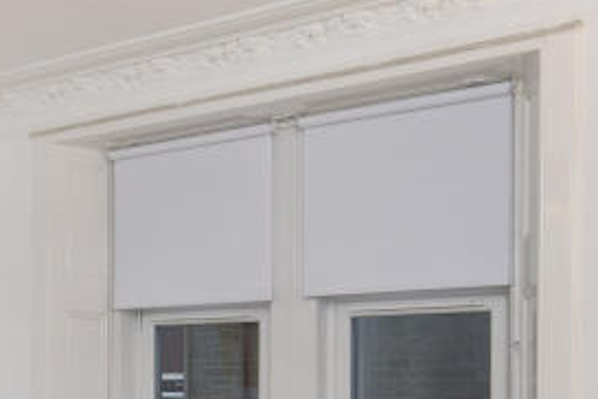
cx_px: 46
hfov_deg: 31.6
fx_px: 997
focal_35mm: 60
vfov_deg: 21.8
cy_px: 400
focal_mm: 16
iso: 1250
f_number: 8
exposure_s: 1/50
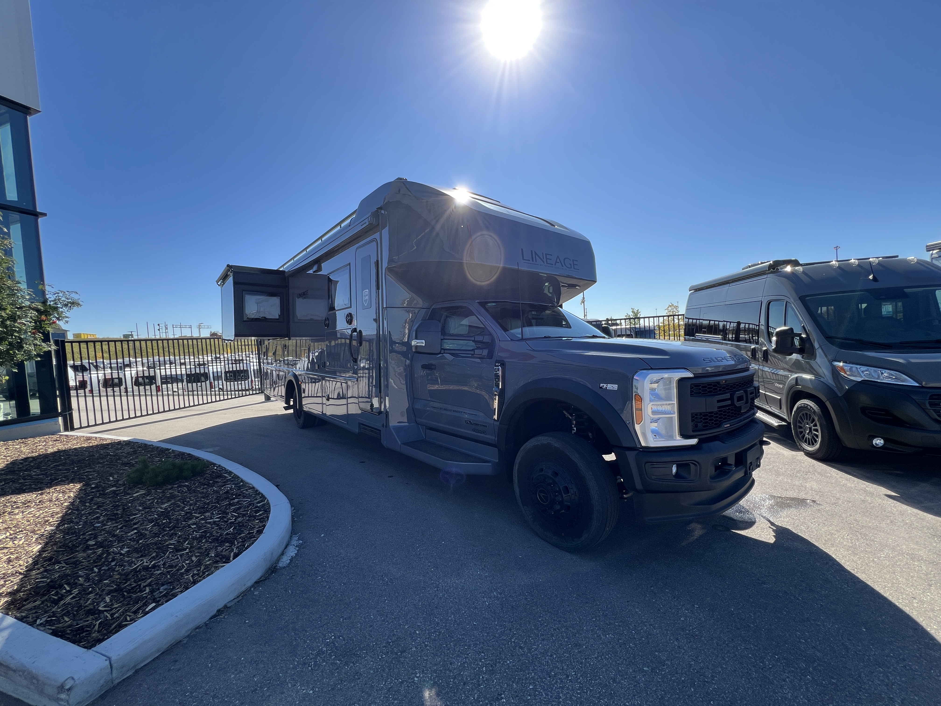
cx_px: 470
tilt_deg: -2.0
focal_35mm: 13
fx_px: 353
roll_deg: +4.0
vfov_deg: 89.9
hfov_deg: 106.2
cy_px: 353
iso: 32
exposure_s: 1/681
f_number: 1.8
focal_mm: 1.57
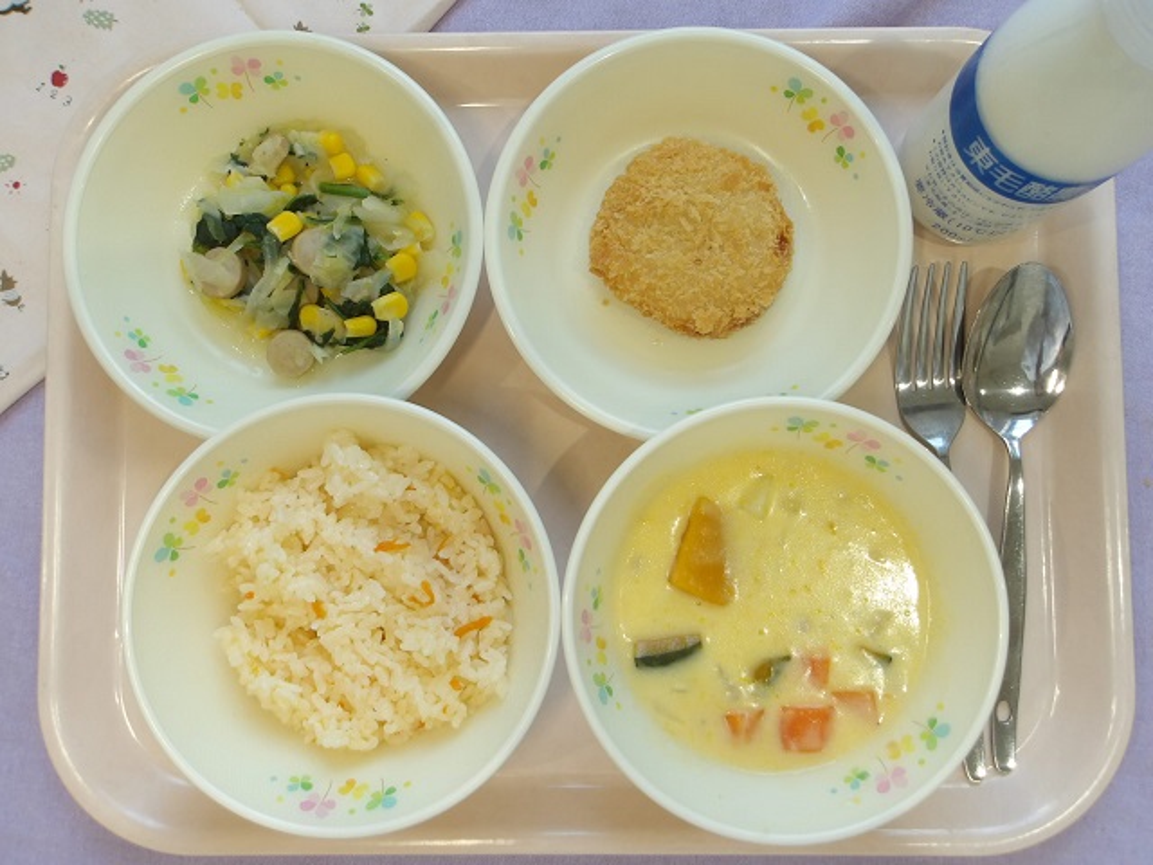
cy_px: 432
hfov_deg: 65.3
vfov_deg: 51.4
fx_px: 899
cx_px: 576
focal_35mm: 27
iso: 112
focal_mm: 4.9
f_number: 3
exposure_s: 1/60
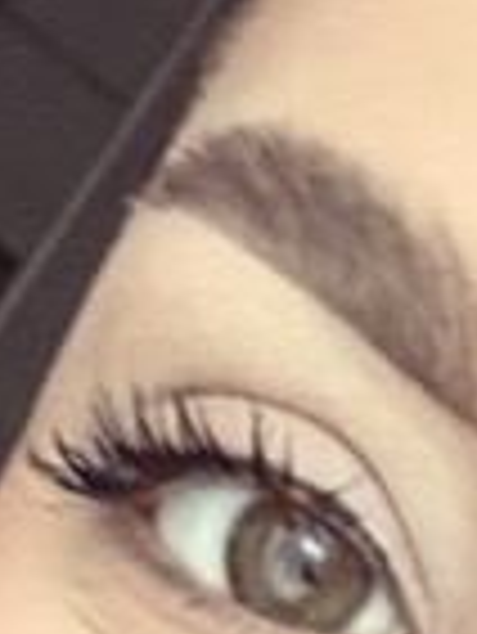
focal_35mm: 218
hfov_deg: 6.8
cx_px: 495
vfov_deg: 8.0
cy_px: 1785
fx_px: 3999
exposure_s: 1/60
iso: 160
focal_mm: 2.69
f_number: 1.9
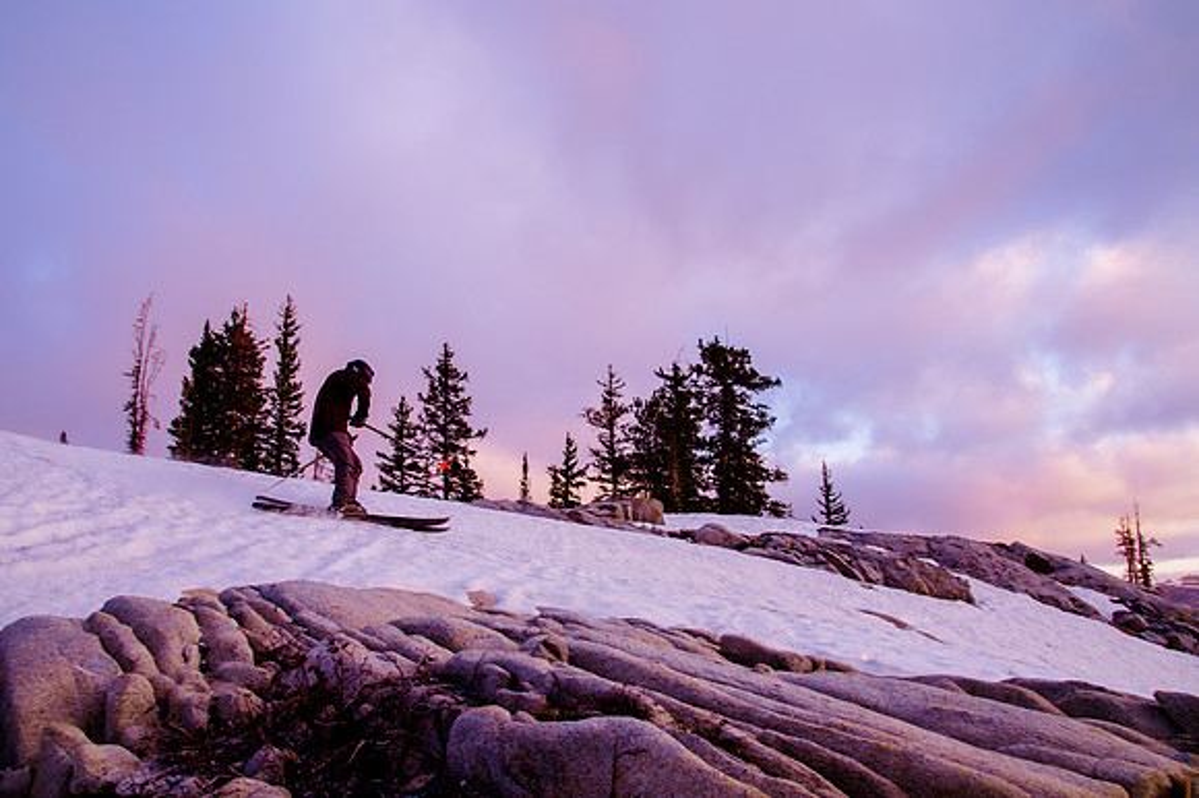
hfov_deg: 68.0
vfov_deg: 48.4
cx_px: 582
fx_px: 888
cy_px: 398
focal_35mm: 27
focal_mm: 24
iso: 1250
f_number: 8
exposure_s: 1/200
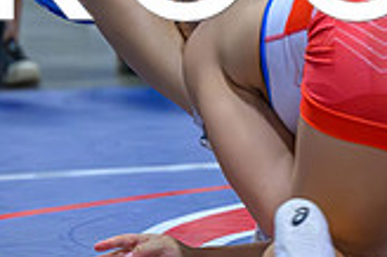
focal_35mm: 449
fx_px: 4822
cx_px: 338
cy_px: 88
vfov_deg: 3.1
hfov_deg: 4.6
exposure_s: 1/800
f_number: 2.8
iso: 8000
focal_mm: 95
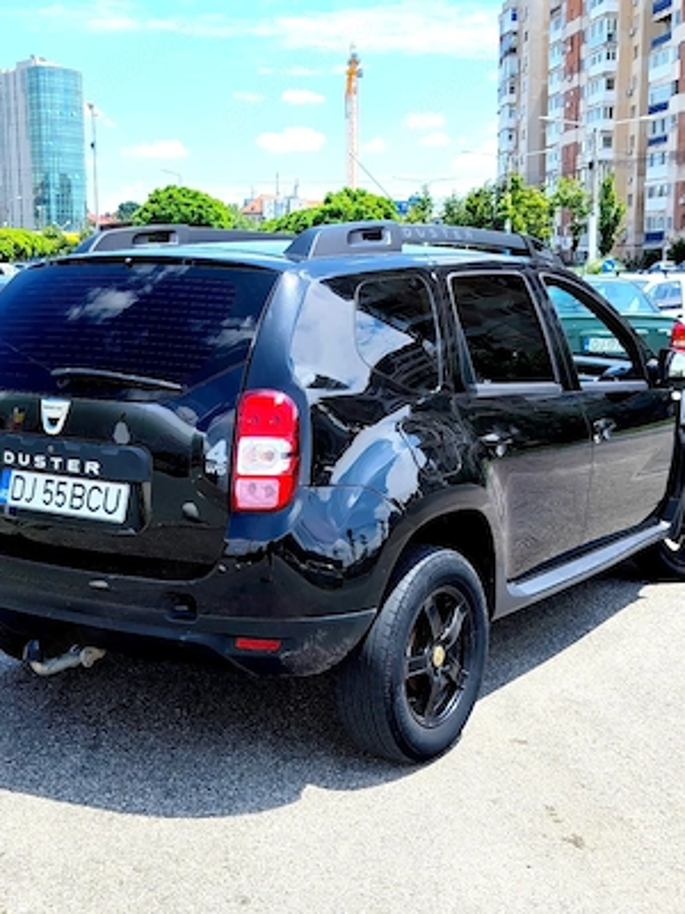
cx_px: 342
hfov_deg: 31.5
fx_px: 1214
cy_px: 457
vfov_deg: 41.2
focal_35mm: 46
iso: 52
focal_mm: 5.24
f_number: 1.7
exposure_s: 1/667
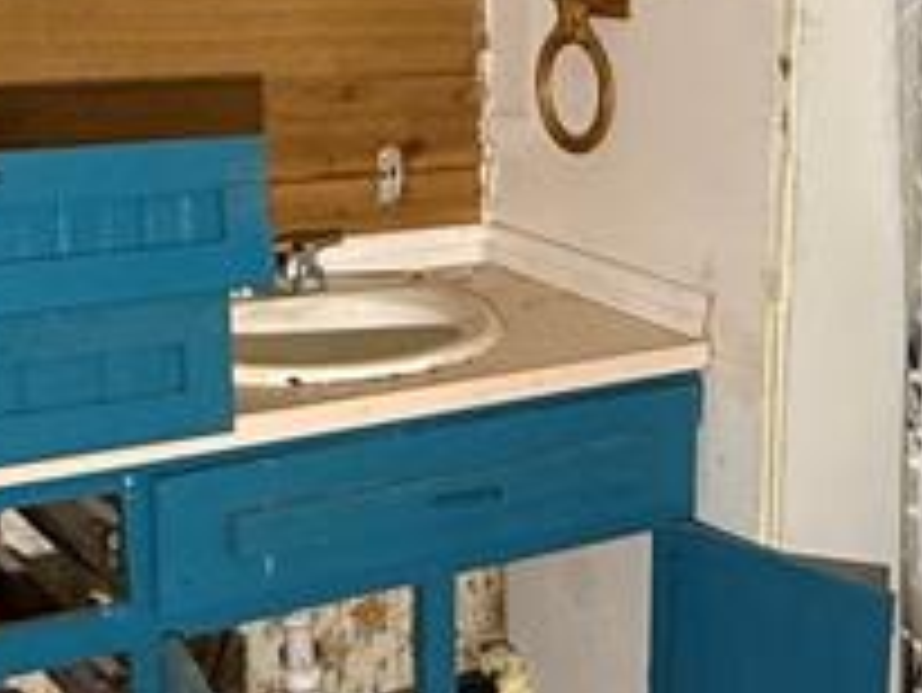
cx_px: 652
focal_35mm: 70
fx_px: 1866
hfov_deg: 27.5
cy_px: 297
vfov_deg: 21.0
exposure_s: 1/60
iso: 320
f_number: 2.2
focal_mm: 2.22
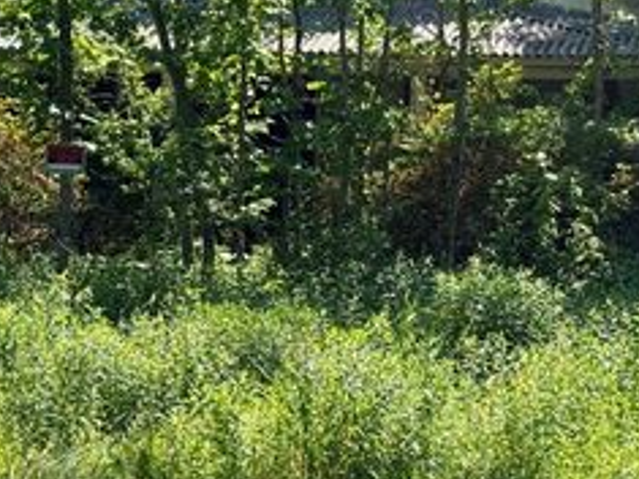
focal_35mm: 102
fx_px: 1882
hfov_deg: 19.2
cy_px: 216
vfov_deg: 14.5
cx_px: 462
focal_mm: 6.76
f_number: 1.78
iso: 80
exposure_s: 1/1608
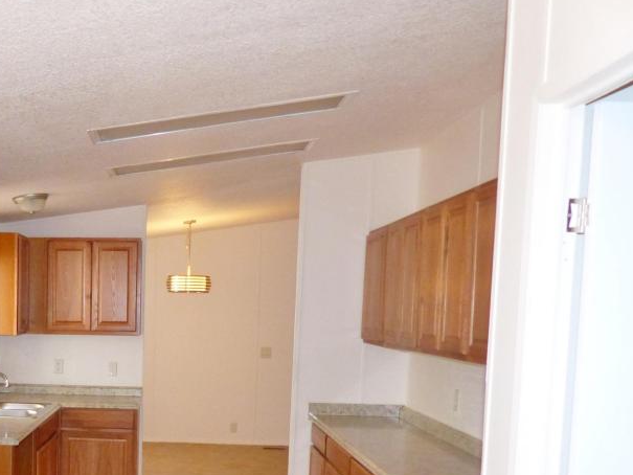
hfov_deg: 40.7
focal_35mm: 44
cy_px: 389
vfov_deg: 31.9
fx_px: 805
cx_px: 103
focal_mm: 4.5
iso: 400
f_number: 2.8
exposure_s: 1/60
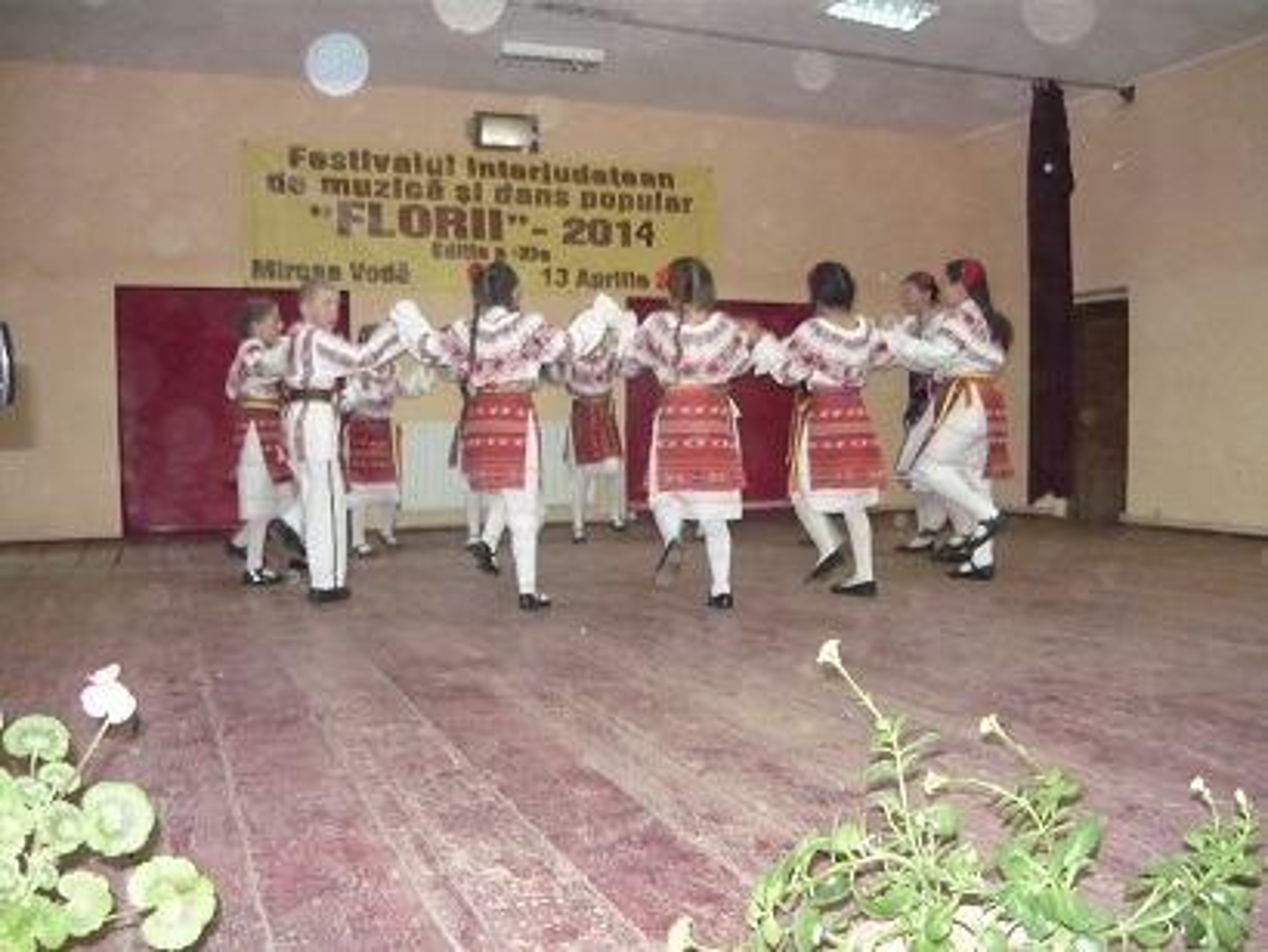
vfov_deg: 43.0
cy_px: 476
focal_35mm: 33
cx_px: 634
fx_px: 1210
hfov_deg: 55.3
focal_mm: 5.5
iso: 800
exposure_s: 1/30
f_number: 2.8
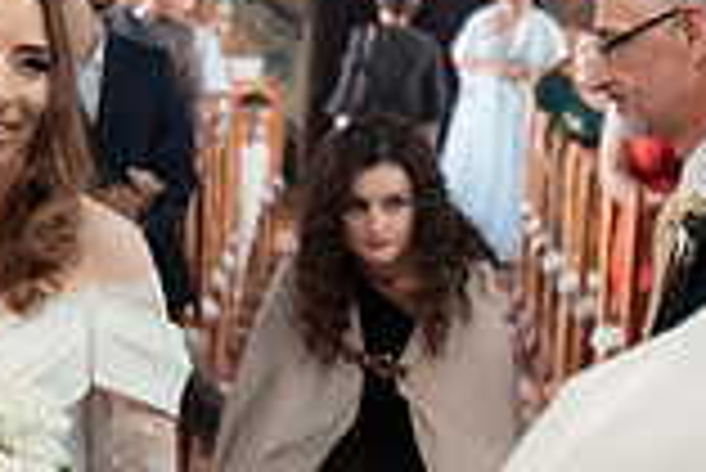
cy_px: 292
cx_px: -75
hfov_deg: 16.0
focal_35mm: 124
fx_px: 2434
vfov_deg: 11.1
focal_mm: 30
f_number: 2.8
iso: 1250
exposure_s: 1/200
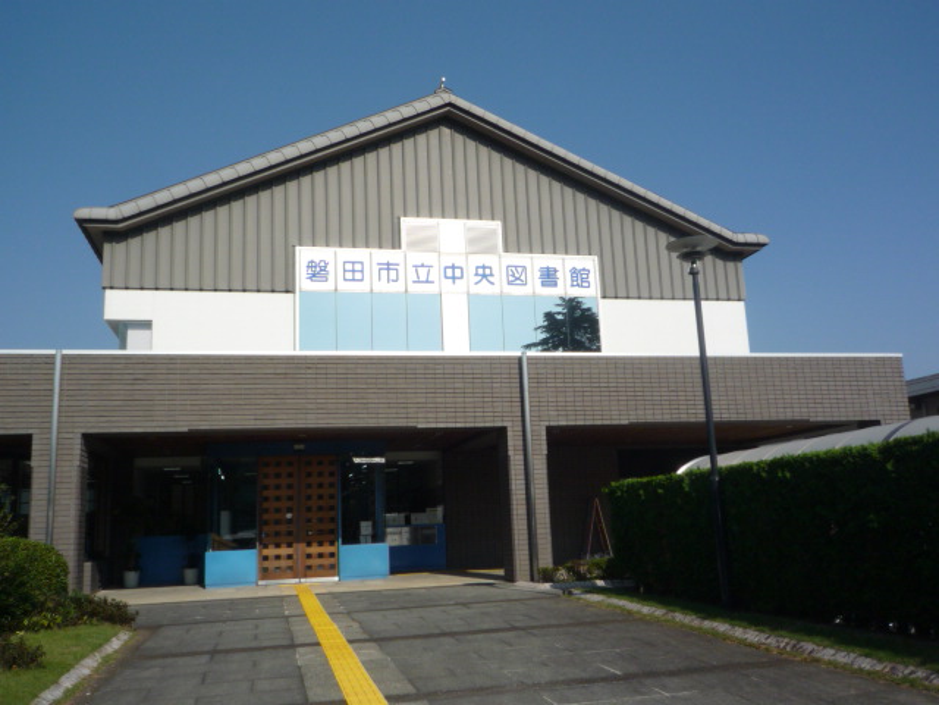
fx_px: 841
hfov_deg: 58.4
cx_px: 470
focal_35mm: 31
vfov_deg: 45.4
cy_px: 352
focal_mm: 4.4
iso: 100
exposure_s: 1/800
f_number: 5.6
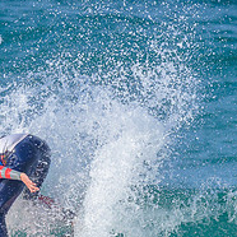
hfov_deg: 0.6
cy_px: 198
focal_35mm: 2915
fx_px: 22580
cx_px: 42
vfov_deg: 0.6
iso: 400
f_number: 6.3
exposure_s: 1/2000
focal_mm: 800
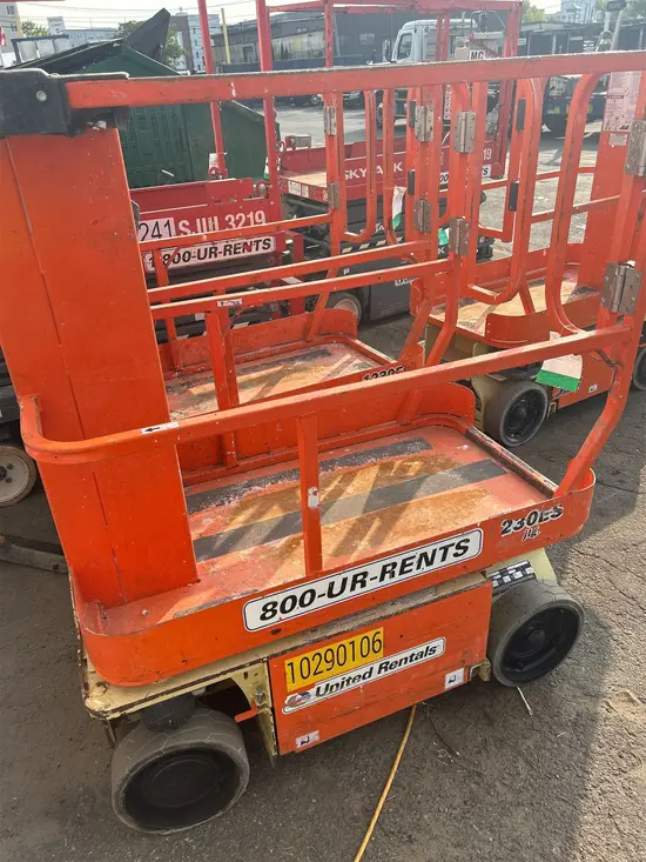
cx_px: 323
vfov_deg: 67.3
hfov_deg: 53.1
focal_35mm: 26
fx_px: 647
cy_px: 431
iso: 50
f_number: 1.5
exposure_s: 1/1377
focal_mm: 5.7
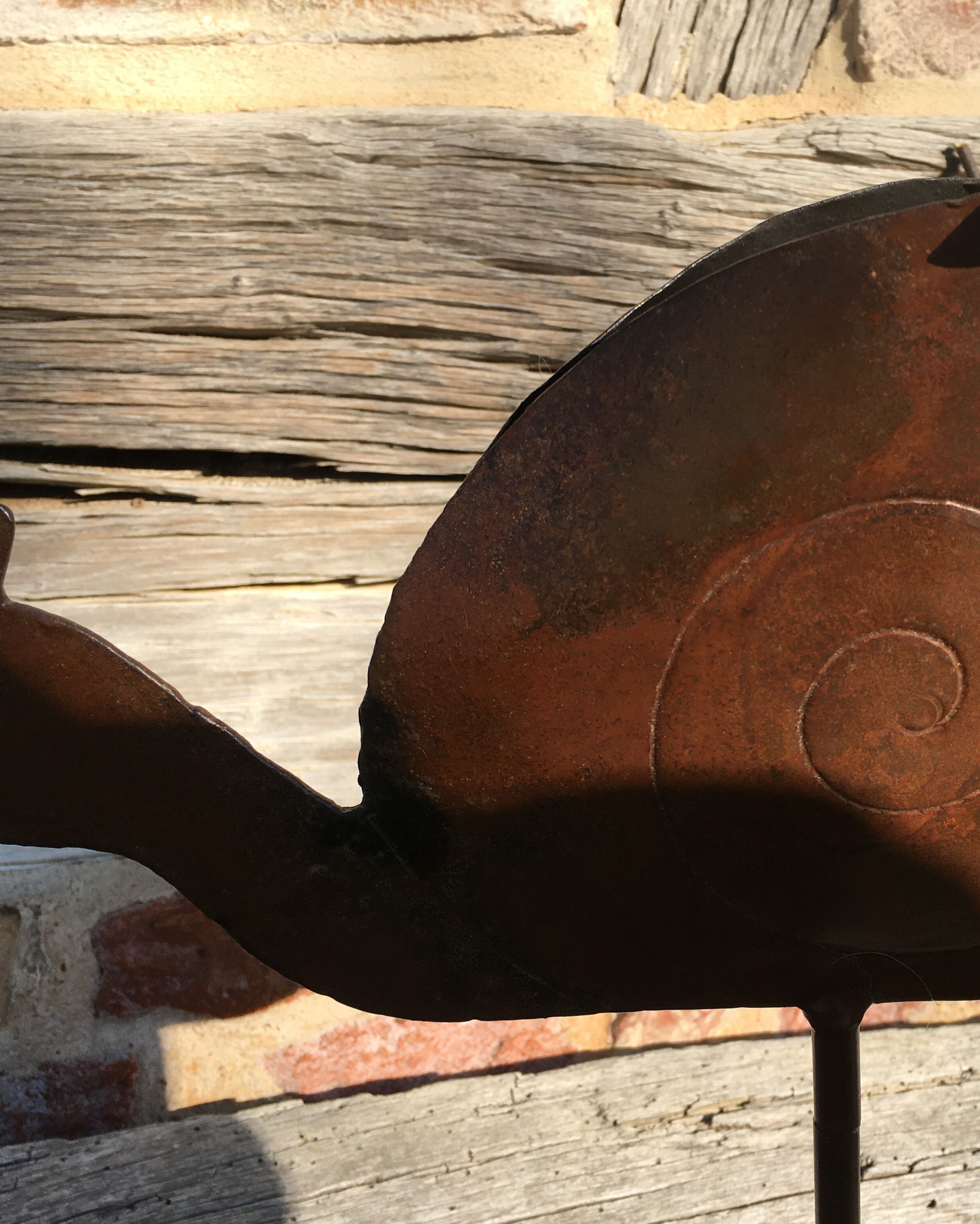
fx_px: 1377
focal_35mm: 38
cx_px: 683
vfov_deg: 47.9
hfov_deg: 38.5
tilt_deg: -19.3
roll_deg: +5.3
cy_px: 611
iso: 25
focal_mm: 4.15
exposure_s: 1/986
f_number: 2.2
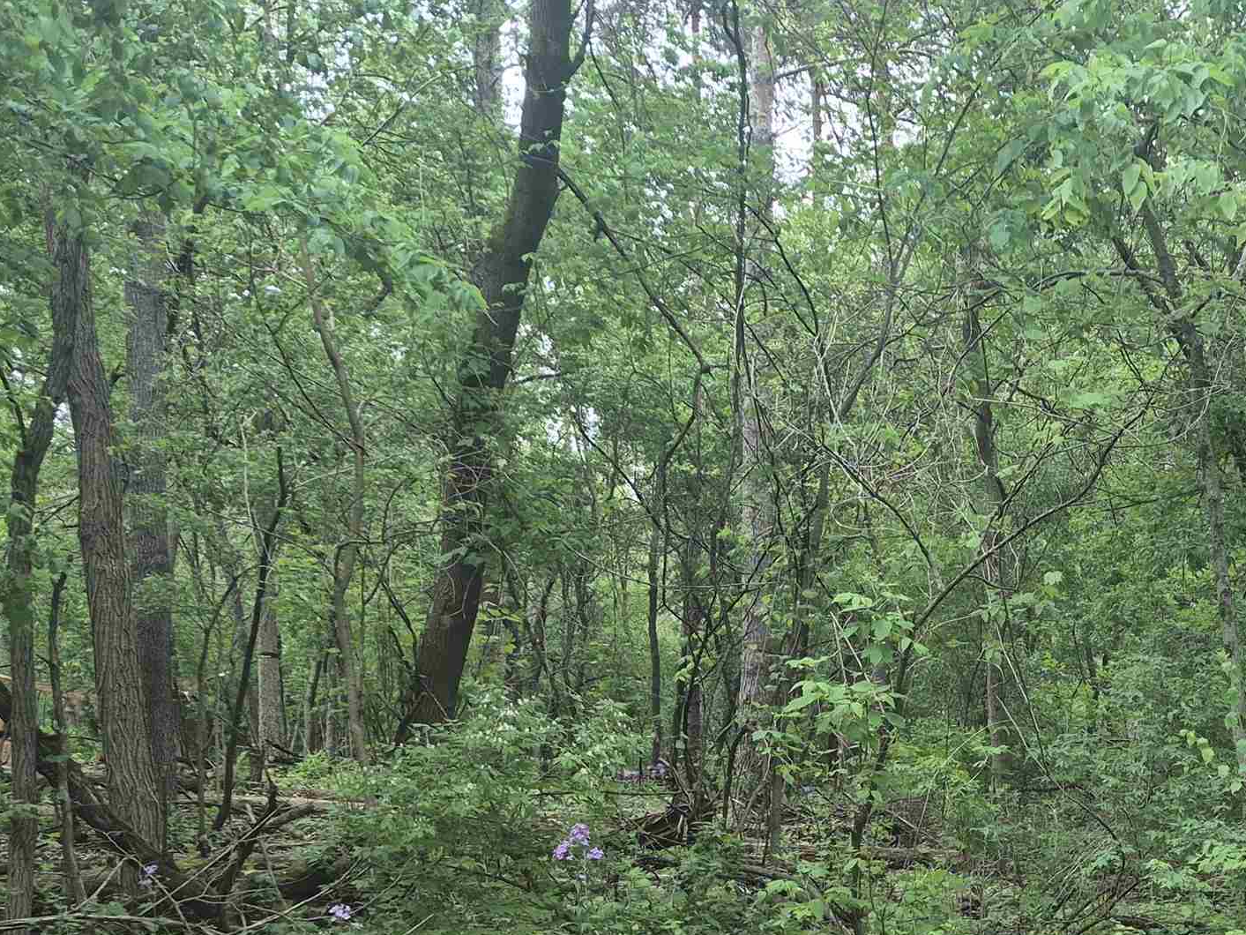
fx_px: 1800
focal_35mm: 50
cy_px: 987
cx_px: 1280
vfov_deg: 27.1
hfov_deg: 34.3
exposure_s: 1/180
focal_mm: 5.4
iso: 64
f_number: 1.8
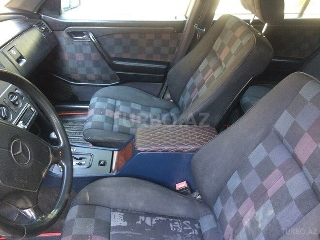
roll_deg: -1.3
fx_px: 268
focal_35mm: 29
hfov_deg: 61.7
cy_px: 120
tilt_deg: -34.4
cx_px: 160
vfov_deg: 48.2
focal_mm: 4.15
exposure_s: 1/33
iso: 250
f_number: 2.2
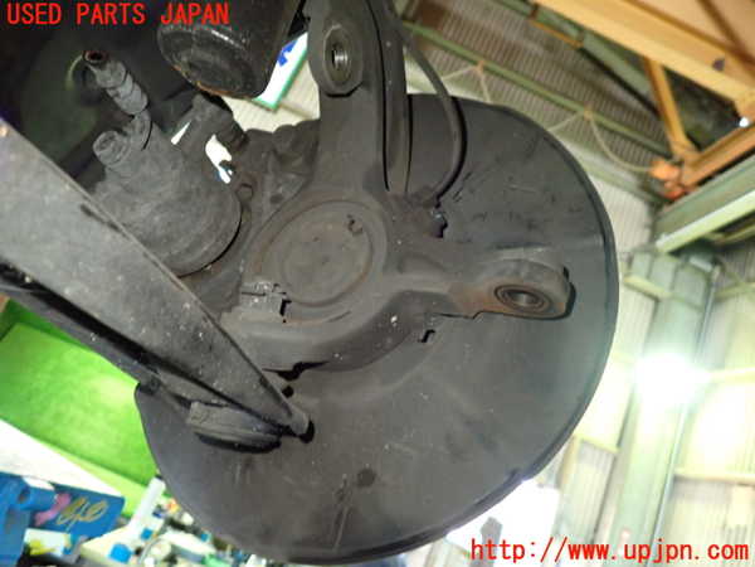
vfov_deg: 54.9
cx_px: 378
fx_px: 545
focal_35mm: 25
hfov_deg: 69.4
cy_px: 284
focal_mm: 4.5
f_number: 2
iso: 640
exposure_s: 1/30
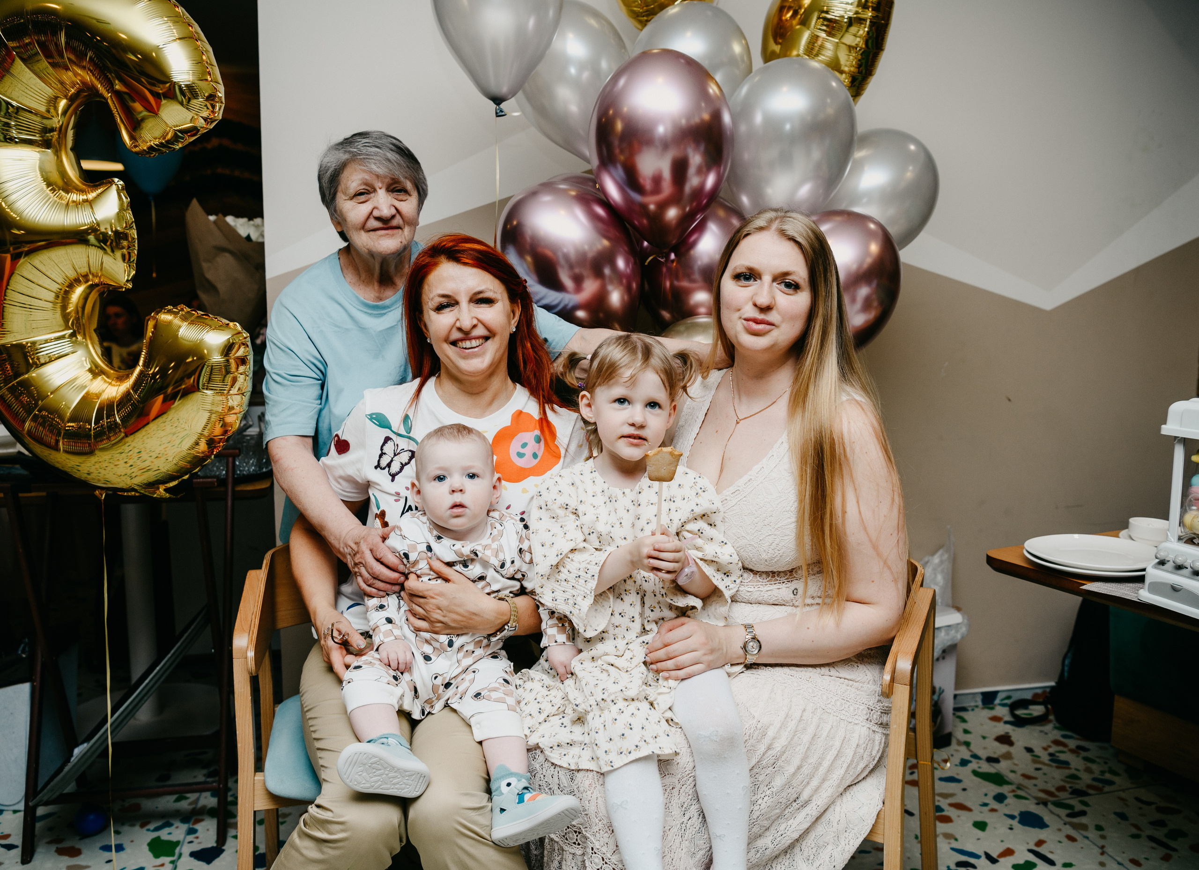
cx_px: 586
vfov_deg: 45.6
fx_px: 1034
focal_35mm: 30
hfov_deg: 60.2
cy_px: 432
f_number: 3.5
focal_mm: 27
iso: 125
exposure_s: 1/160
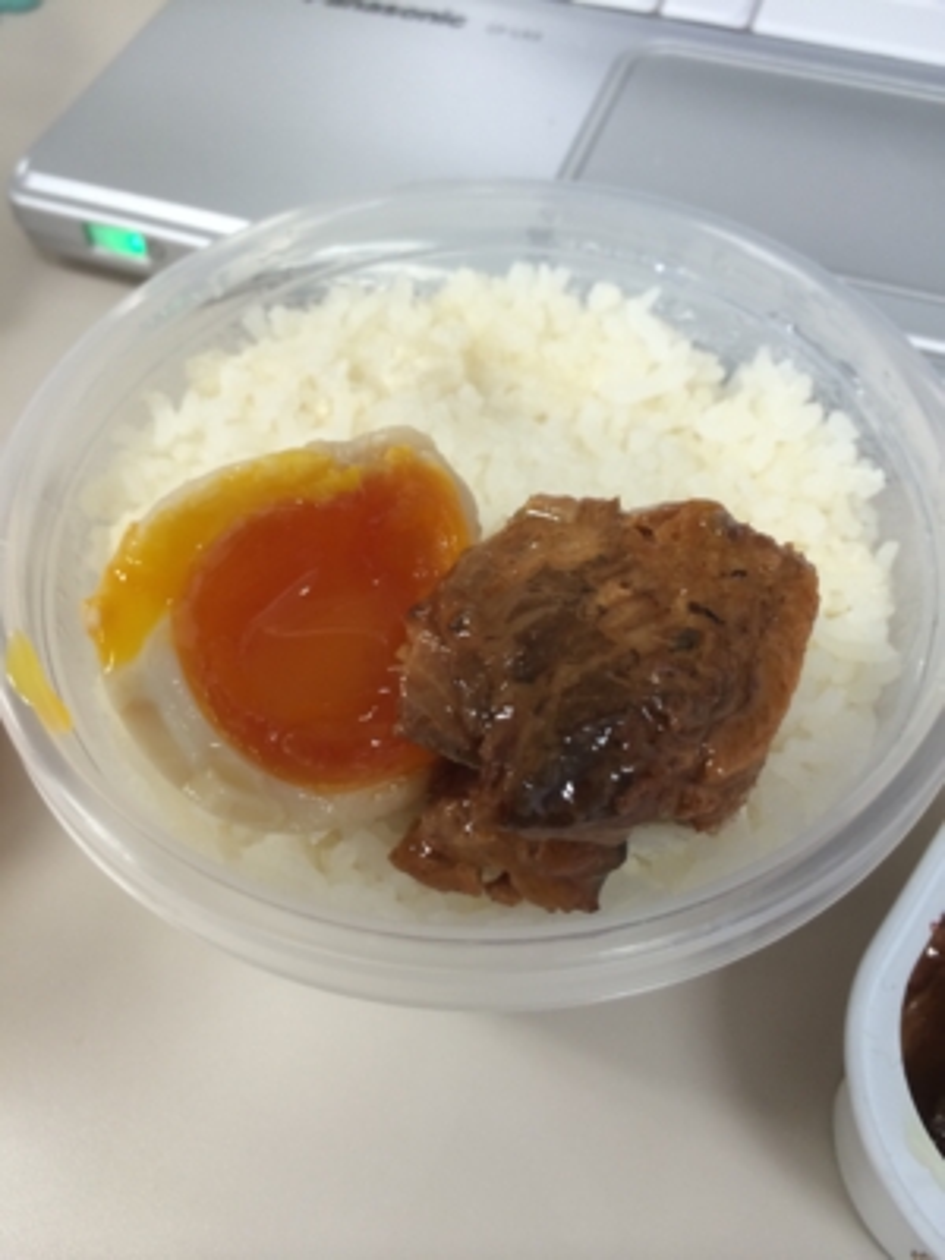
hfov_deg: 46.8
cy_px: 630
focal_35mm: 30
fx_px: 1092
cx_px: 472
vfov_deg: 60.0
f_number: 2.2
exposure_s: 1/33
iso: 100
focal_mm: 4.12
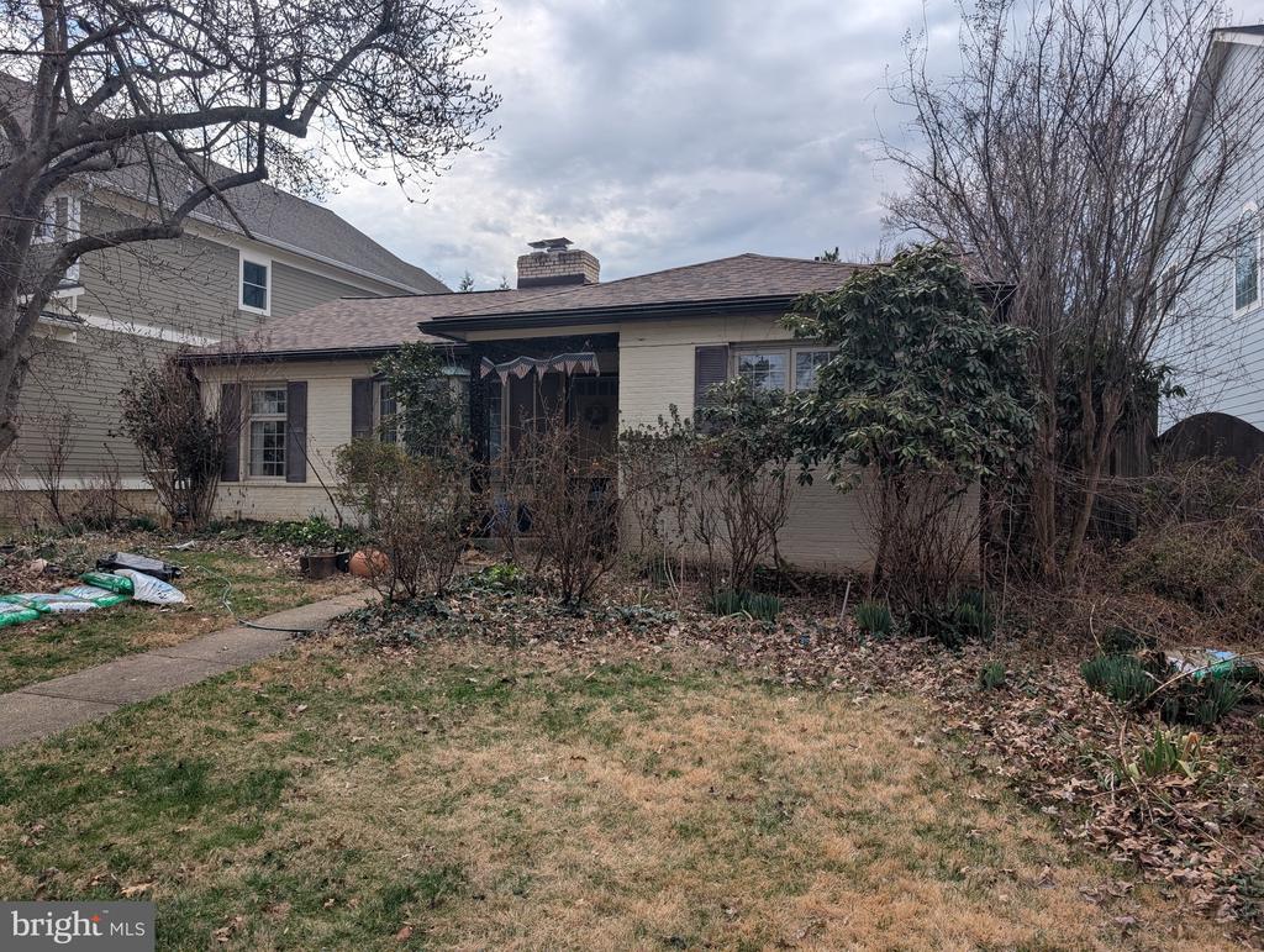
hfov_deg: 71.5
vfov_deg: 56.9
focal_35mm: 24
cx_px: 632
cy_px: 476
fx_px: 878
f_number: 1.68
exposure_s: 1/1984
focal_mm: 6.9
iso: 22
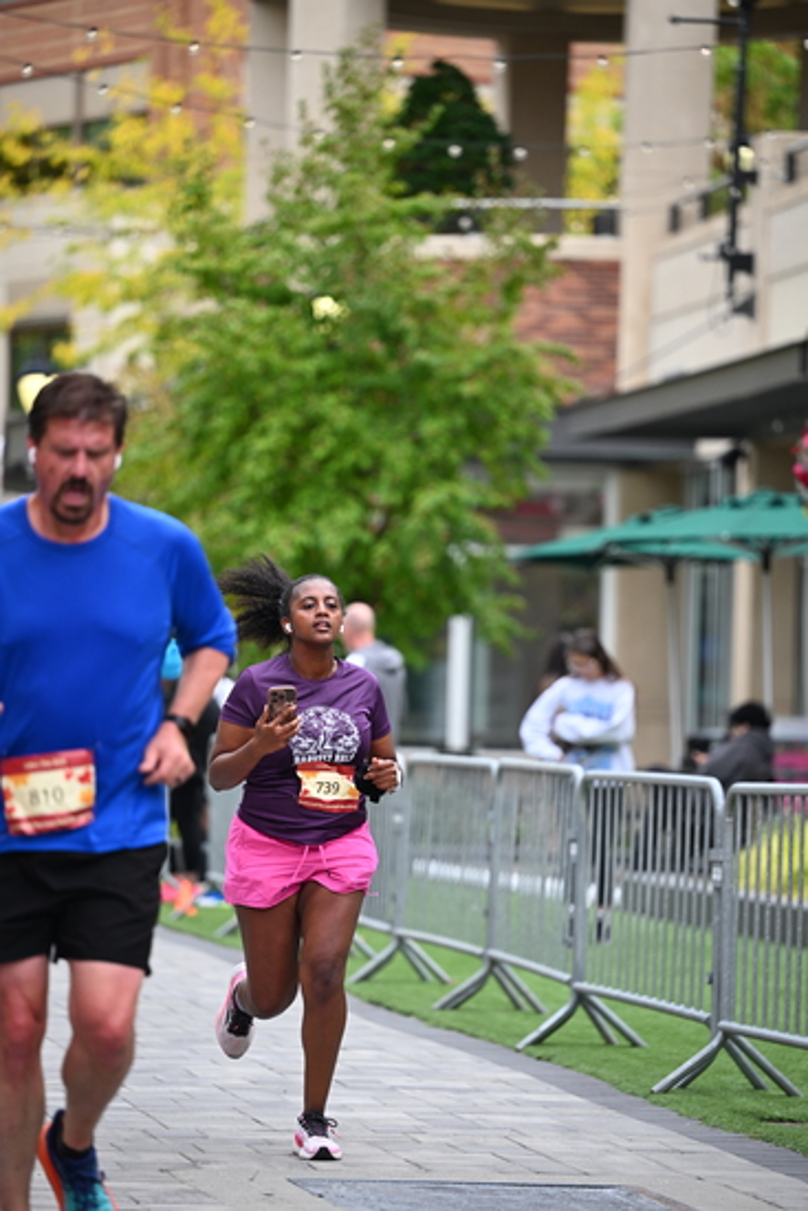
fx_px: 5383
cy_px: 606
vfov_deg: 12.8
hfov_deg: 8.6
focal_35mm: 160
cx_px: 404
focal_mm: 160
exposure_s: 1/2000
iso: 640
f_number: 2.8
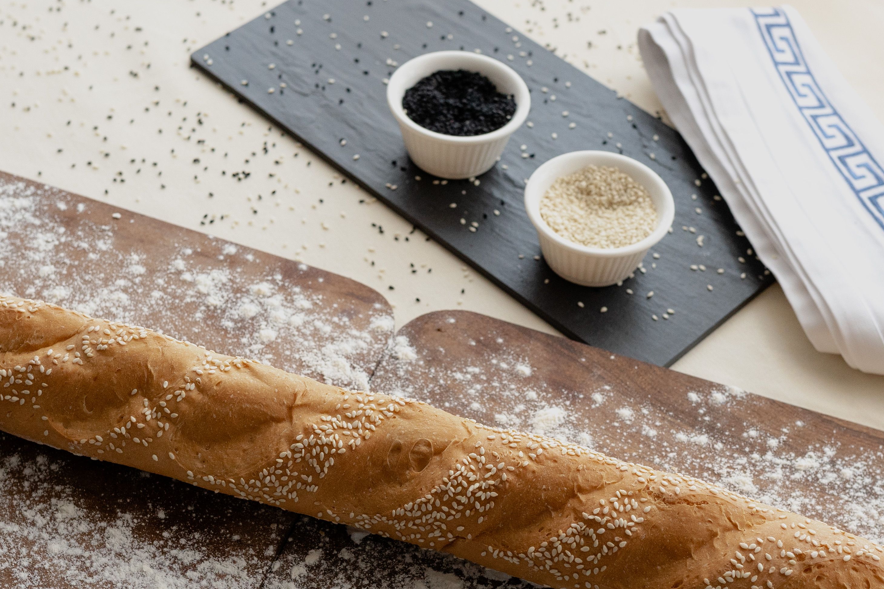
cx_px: 407
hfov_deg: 28.8
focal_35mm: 70
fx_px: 1719
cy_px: 369
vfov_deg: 19.4
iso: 800
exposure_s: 1/200
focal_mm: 35
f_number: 4.5
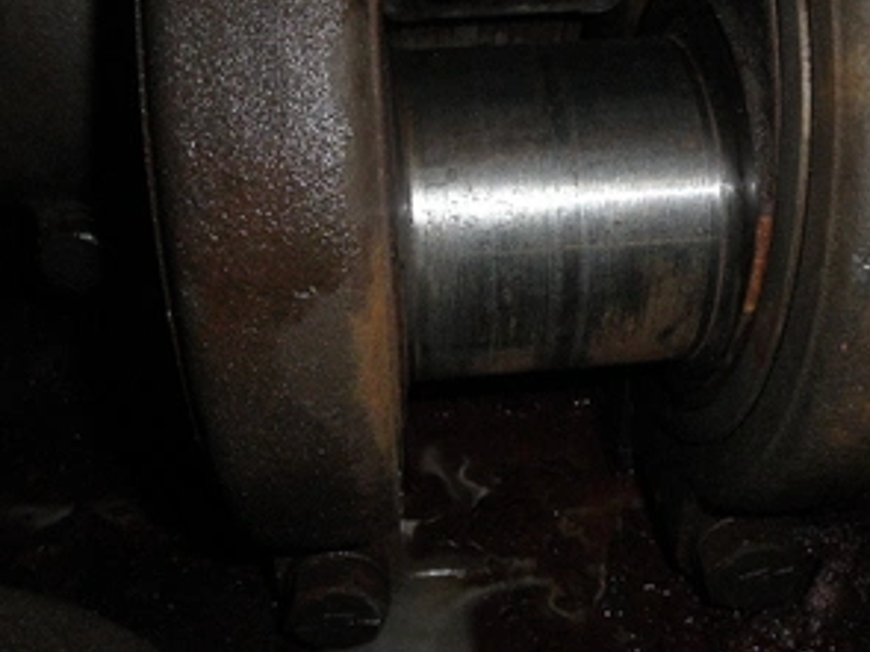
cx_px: 448
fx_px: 955
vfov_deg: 37.4
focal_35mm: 38
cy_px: 233
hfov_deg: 49.0
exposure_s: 1/30
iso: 200
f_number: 8.5
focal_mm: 5
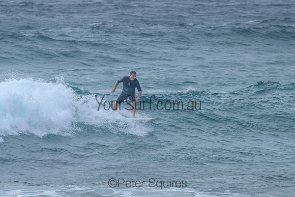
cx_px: 148
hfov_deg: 3.7
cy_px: 98
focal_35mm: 550
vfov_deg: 2.5
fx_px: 4510
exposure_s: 1/2000
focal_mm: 400
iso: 500
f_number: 8
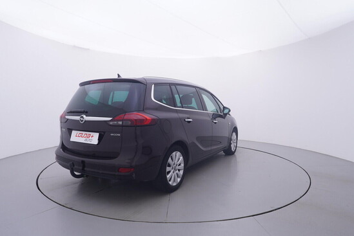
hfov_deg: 77.3
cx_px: 177
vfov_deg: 56.2
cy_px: 118
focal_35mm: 22
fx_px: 221
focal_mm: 15
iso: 200
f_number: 5
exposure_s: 1/80
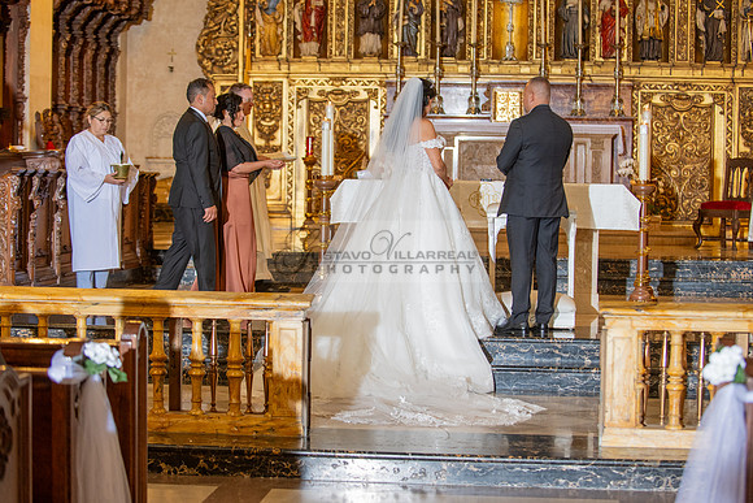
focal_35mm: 76
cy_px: 251
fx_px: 1600
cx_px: 376
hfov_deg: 26.5
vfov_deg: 17.8
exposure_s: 1/200
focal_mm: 75
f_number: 2.8
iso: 1000
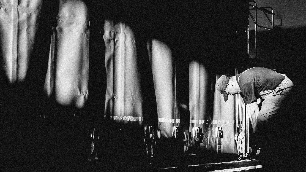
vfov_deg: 17.2
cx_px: 146
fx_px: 570
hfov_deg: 30.1
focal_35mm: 70
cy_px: 69
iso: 800
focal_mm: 56
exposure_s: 1/250
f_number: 5.6
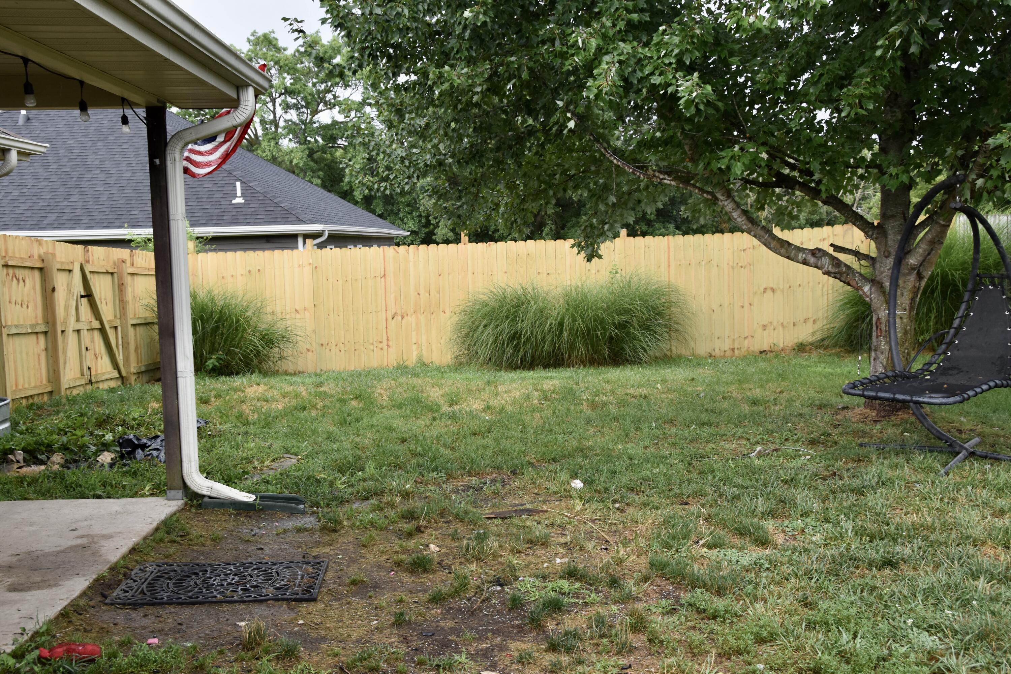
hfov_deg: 49.6
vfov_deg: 34.2
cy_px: 337
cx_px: 506
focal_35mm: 39
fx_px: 1095
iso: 400
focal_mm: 26
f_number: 7.1
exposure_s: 1/200
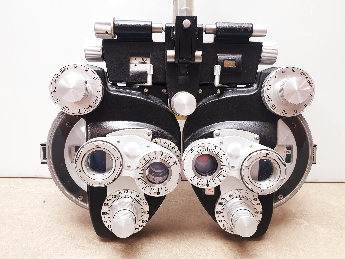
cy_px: 130
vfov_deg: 53.1
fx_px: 259
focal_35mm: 26
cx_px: 172
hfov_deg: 67.3
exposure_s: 1/50
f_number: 2.4
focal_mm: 4.3
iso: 125
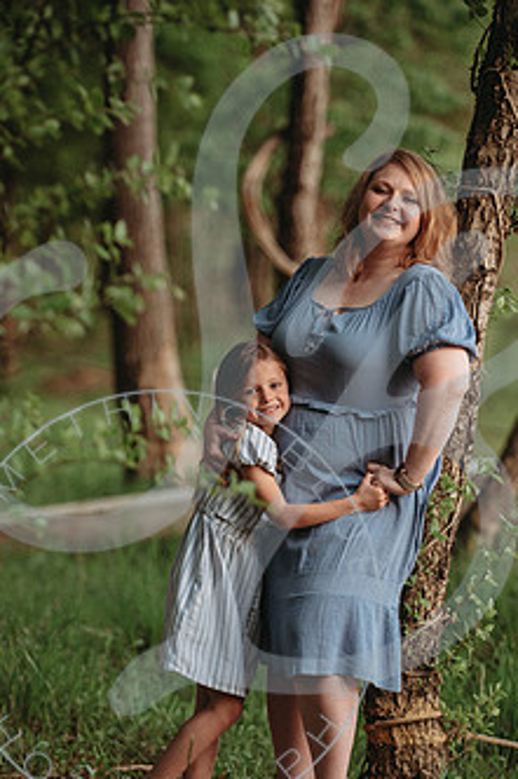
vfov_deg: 10.8
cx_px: 270
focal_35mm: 190
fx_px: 4105
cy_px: 429
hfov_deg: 7.2
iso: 400
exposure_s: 1/200
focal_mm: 140
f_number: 2.8
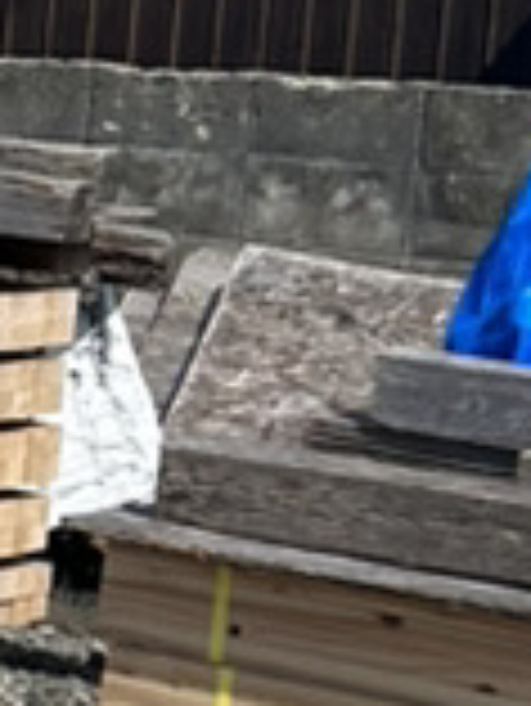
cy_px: 441
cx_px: -1084
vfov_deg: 9.9
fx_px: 4065
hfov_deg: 6.7
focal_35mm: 199
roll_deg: -2.3
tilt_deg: -8.2
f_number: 1.5
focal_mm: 5.7
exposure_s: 1/3968
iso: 50
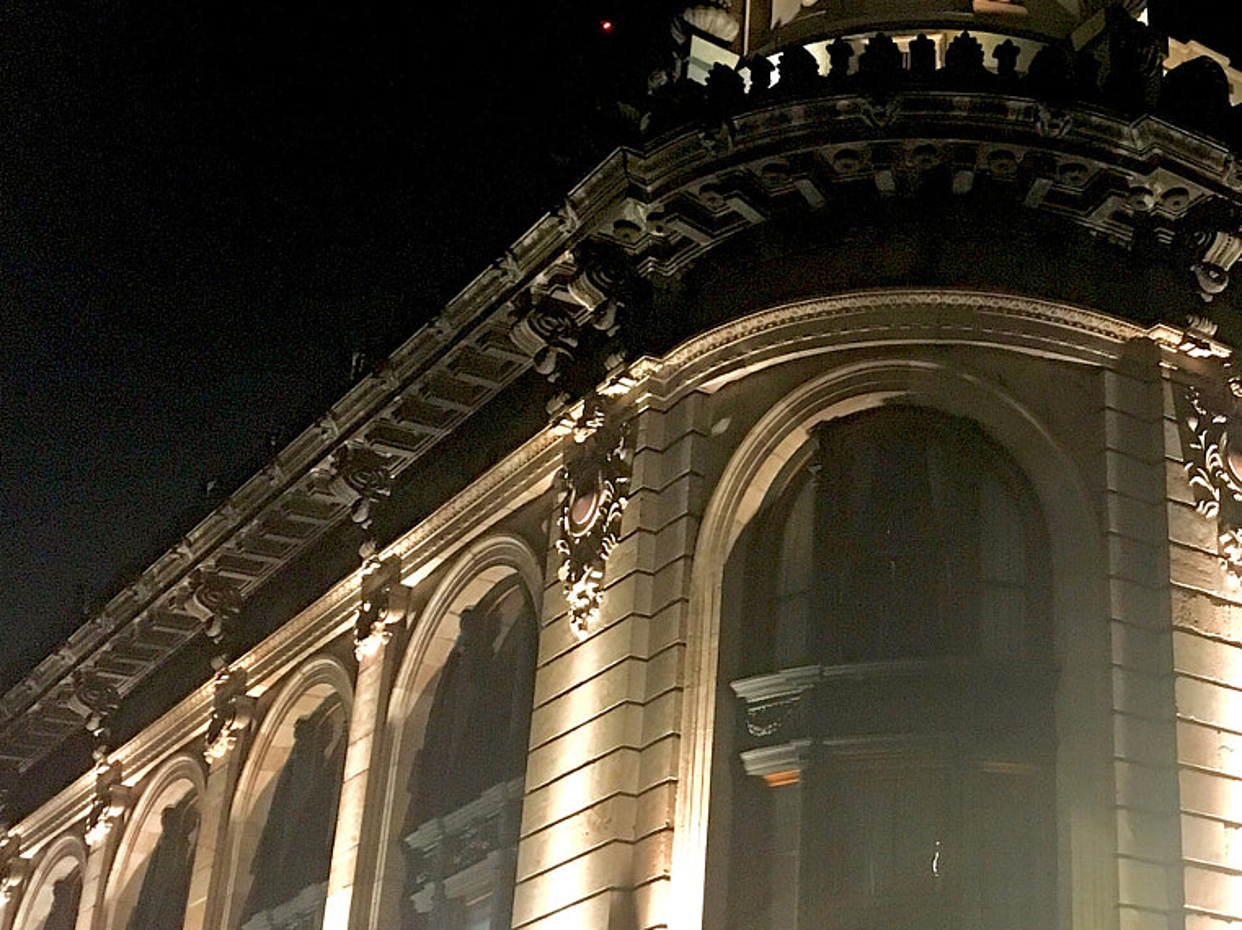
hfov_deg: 30.5
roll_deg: +1.2
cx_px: 1079
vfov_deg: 24.0
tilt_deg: +27.0
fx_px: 2188
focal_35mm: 61
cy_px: 400
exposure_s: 1/15
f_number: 2.2
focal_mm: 4.15
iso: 250
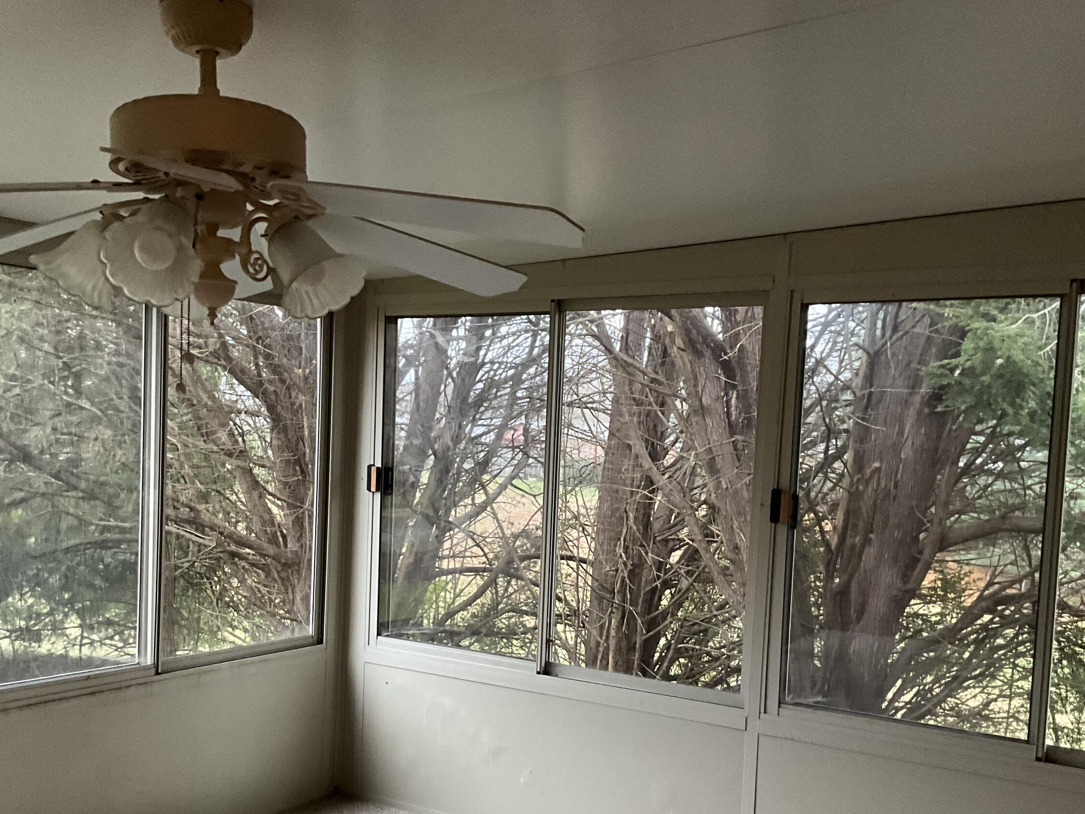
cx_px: 533
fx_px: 1222
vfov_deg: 36.4
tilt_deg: -5.3
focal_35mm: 39
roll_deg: -2.8
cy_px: 542
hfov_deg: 47.9
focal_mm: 3
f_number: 1.8
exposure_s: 1/56
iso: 320
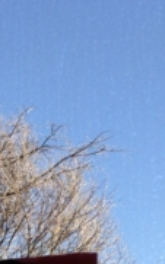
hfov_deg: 8.1
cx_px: -152
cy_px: 414
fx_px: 1116
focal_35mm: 155
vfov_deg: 12.7
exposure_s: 1/264
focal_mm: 4.13
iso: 50
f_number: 2.4
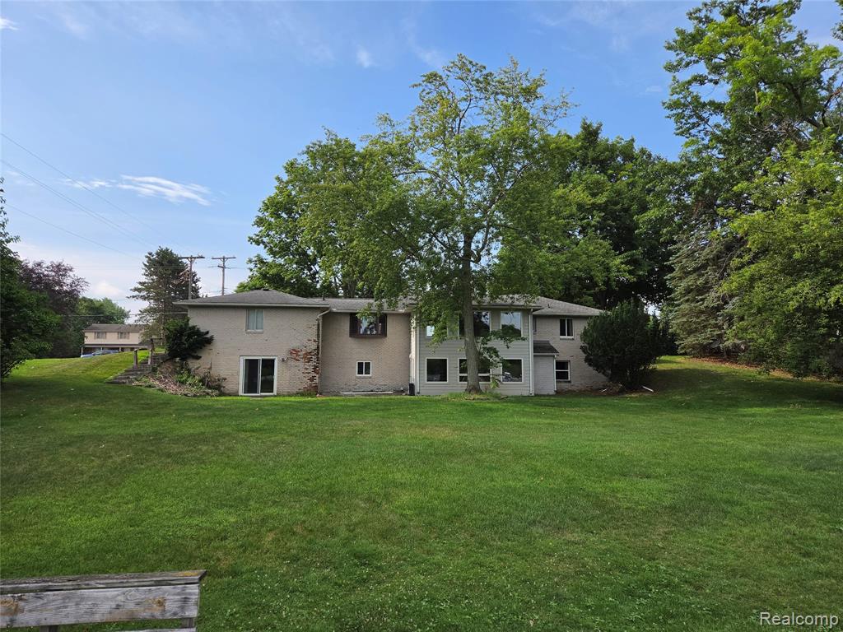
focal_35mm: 23
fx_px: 560
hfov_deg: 73.9
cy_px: 316
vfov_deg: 58.9
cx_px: 422
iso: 80
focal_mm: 5.4
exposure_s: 1/3618
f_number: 1.8
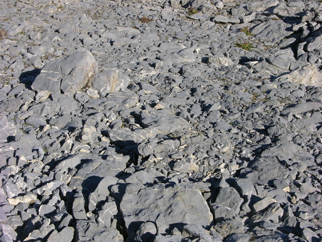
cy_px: 121
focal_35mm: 70
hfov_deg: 27.8
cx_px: 161
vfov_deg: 21.0
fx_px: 651
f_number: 5.9
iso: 50
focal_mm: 17.8
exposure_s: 1/264
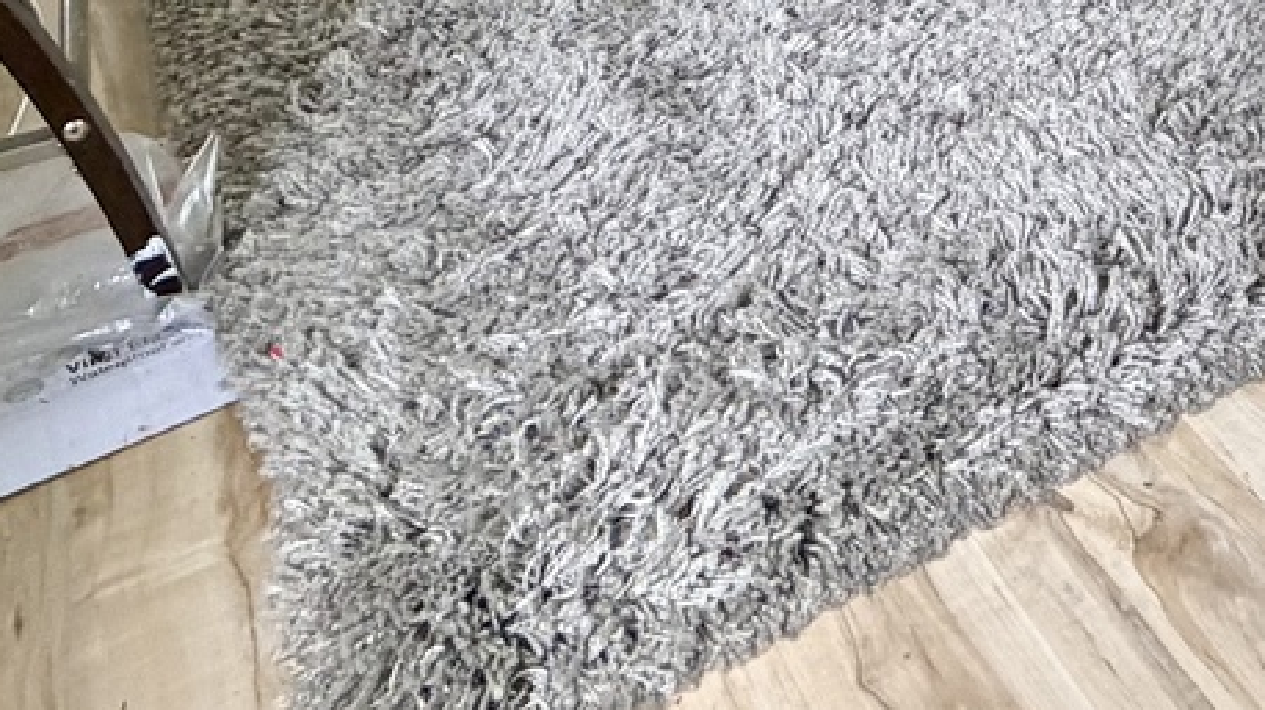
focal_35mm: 48
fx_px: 1609
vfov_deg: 17.2
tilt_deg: +1.1
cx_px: 1317
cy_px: -751
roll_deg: -0.3
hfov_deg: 37.4
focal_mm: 2.22
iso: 320
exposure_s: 1/79
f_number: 2.2
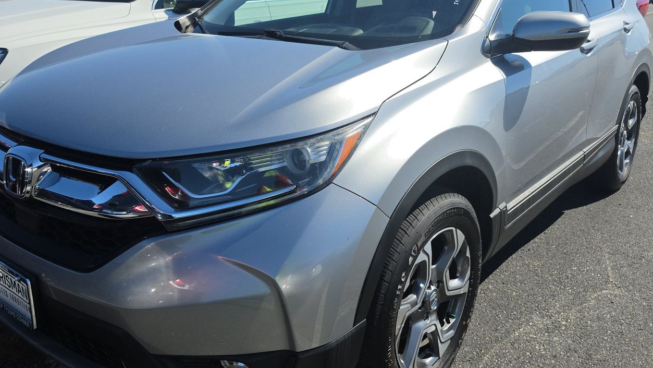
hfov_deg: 61.0
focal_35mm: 32
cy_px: 165
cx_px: 340
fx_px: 554
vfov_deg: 36.6
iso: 49
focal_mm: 6.5
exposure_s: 1/7940
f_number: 1.4
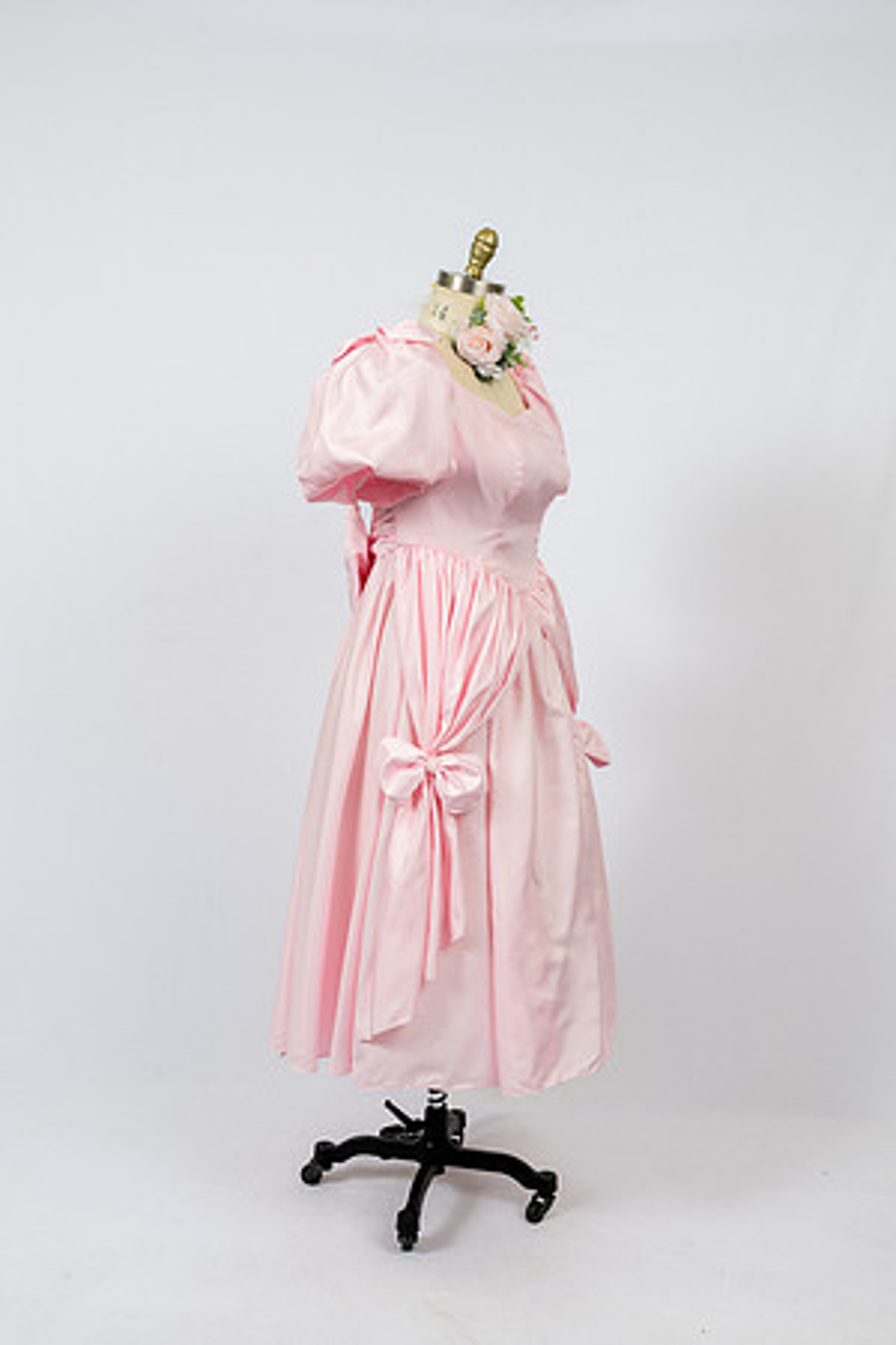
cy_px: 672
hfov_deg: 34.2
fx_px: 1456
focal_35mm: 39
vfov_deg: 49.6
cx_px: 448
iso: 800
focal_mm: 39
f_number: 9
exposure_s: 1/100
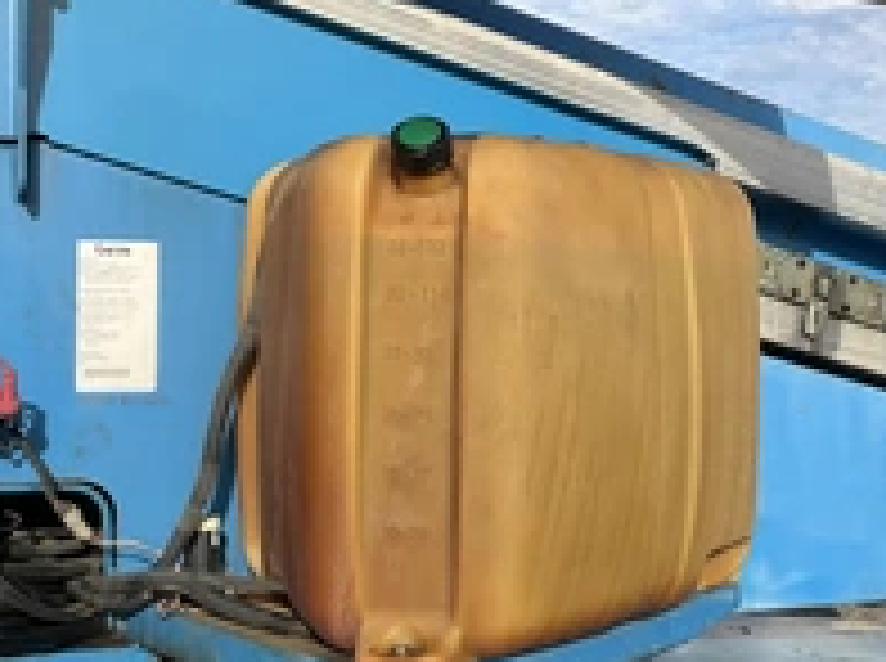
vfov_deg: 24.7
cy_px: 324
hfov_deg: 32.5
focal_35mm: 59
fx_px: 1507
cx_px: 580
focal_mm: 3
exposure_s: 1/1534
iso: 25
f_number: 1.8
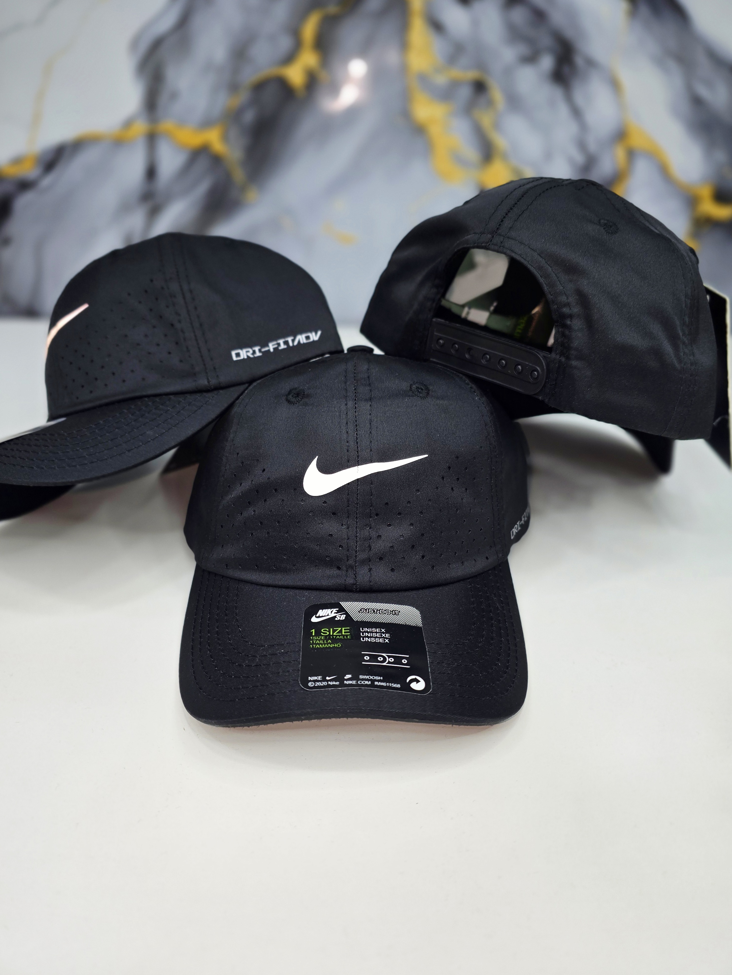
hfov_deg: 58.9
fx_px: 648
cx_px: 366
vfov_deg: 73.9
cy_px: 488
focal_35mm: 23
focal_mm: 6.3
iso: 80
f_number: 1.7
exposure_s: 1/101
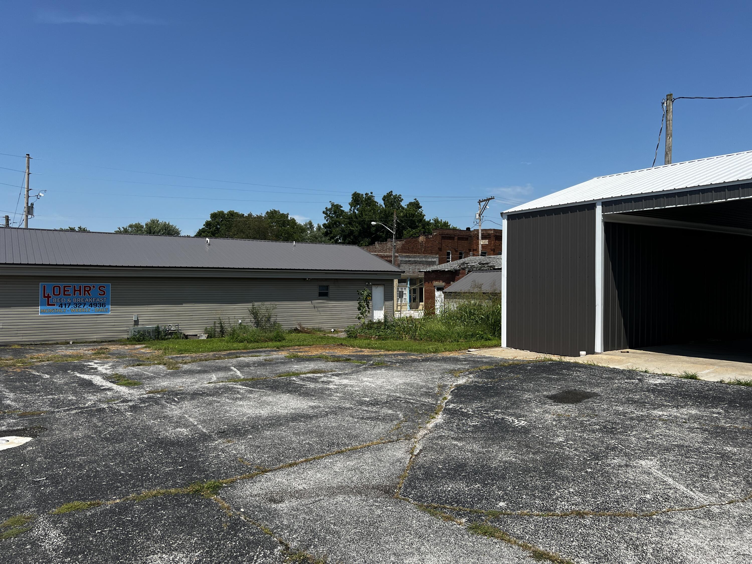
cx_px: 376
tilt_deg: +0.5
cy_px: 282
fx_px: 565
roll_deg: +0.6
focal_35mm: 26
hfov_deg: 67.3
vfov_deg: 53.1
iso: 50
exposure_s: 1/5587
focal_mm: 5.7
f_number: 1.5
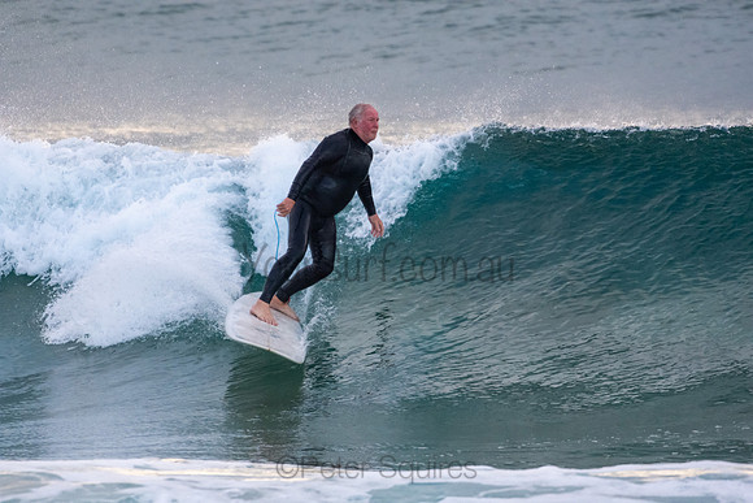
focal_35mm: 630
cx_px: 376
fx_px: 13180
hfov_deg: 3.3
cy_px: 252
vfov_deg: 2.2
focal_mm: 420
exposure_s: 1/1600
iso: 2000
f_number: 5.6
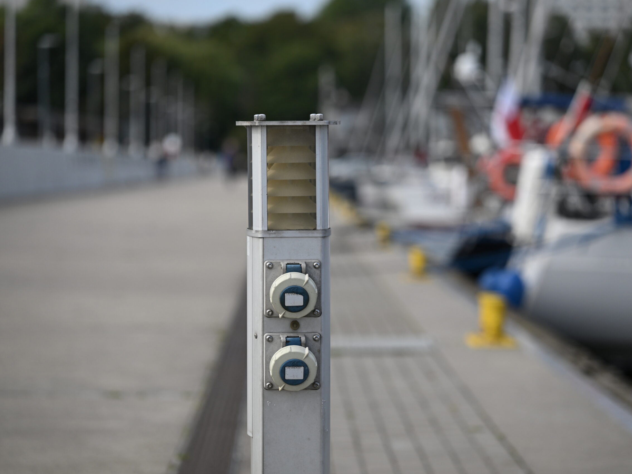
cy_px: 237
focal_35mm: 130
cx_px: 339
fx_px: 2373
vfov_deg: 11.4
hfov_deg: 15.2
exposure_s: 1/3200
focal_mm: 120
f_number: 4
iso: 400
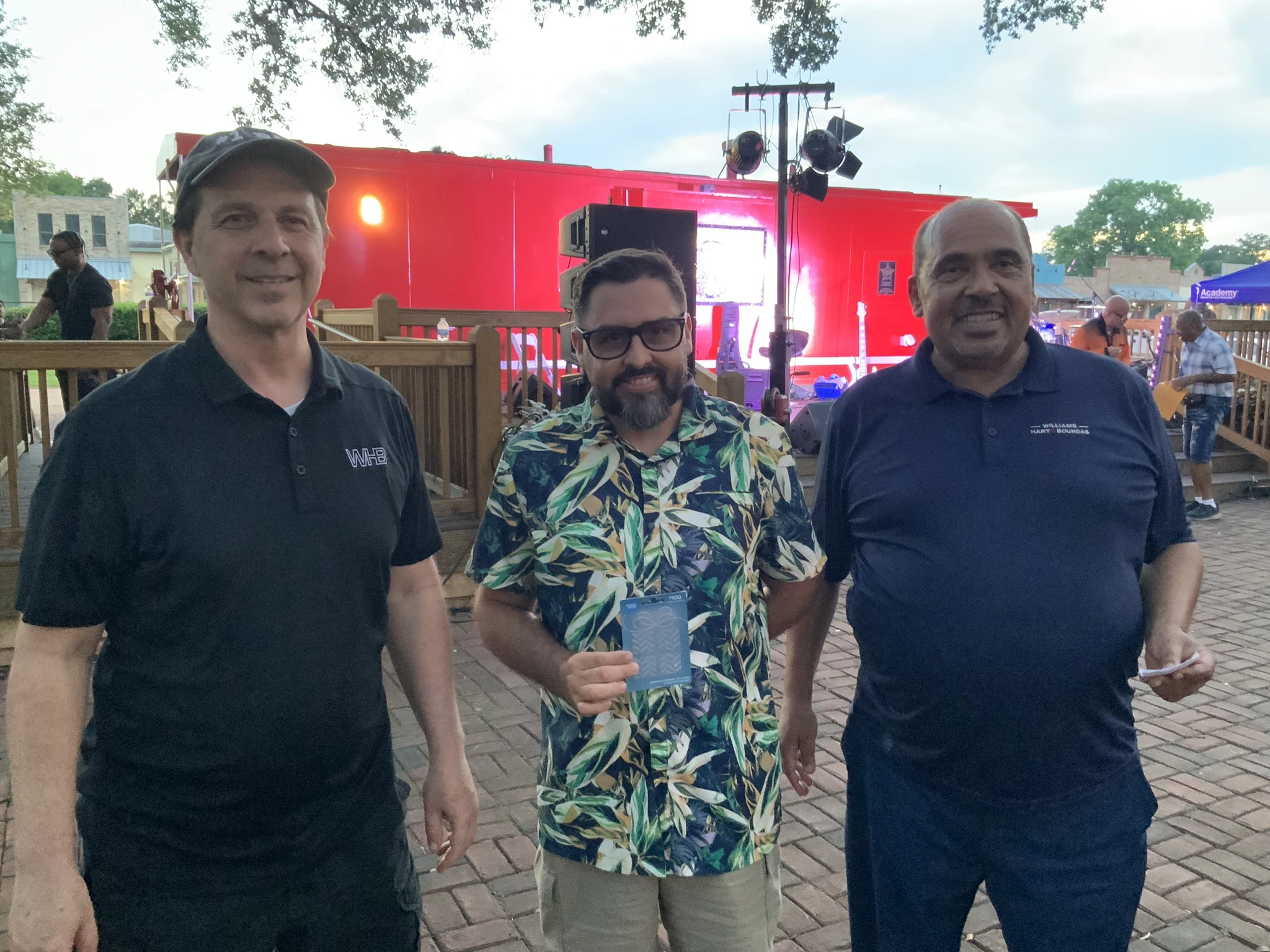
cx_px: 635
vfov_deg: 48.2
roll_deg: +0.5
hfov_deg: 61.7
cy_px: 476
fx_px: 1064
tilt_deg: -8.4
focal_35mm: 29
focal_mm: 3
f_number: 1.8
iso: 400
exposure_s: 1/30
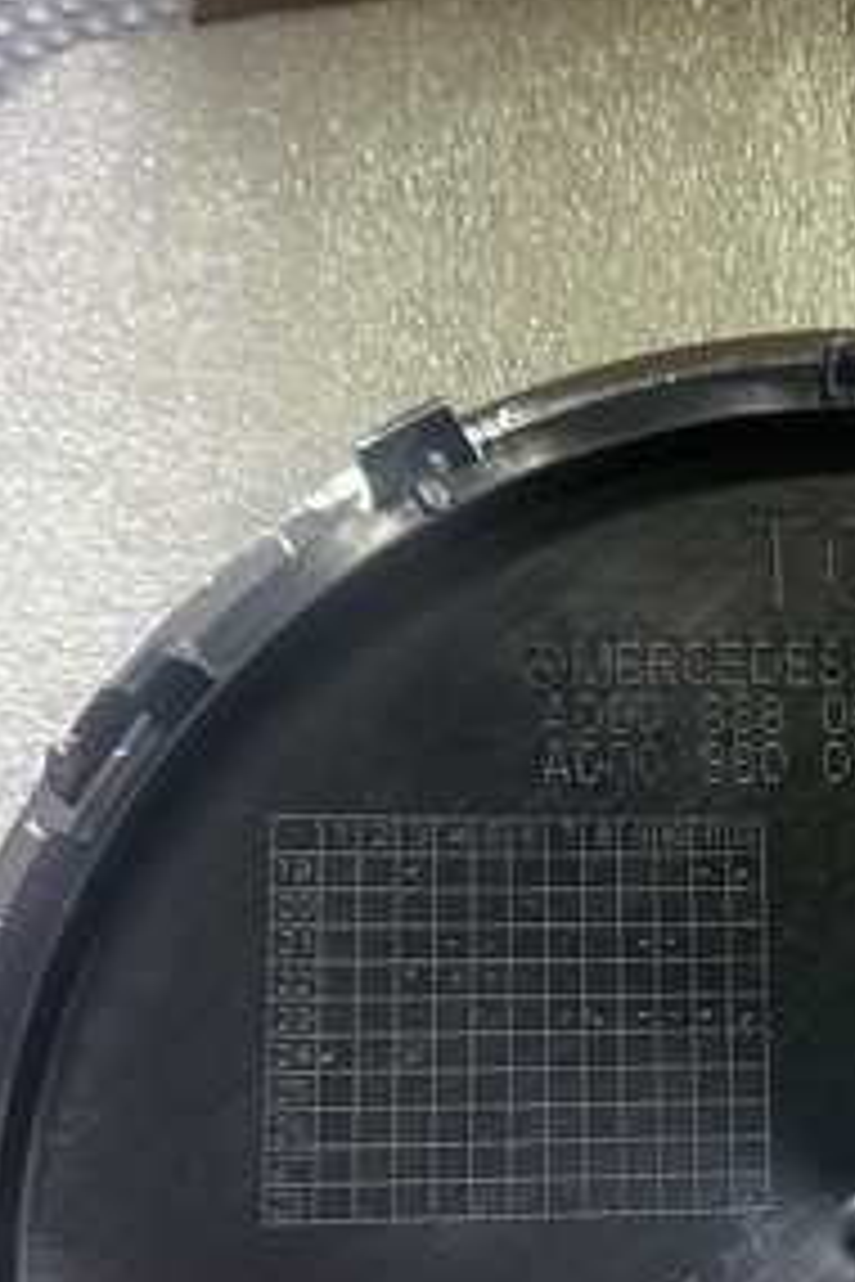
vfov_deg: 34.8
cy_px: 969
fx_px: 1995
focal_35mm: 56
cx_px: 927
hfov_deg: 22.9
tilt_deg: -77.2
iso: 320
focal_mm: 6.86
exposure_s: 1/60
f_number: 1.78
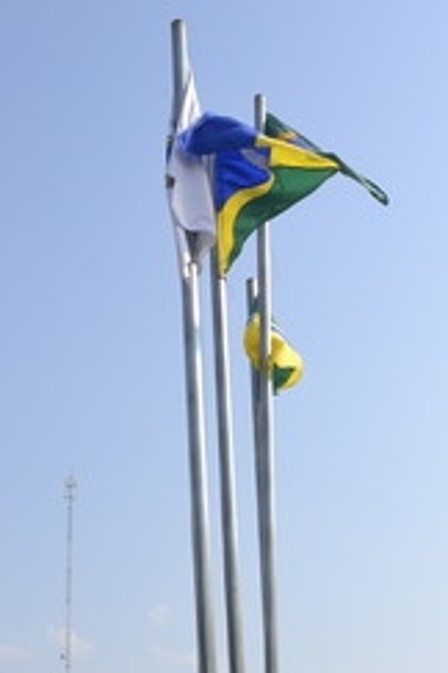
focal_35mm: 61
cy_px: 508
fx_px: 1139
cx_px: 329
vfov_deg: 32.2
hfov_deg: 22.1
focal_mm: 20
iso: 100
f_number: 8
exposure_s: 1/250
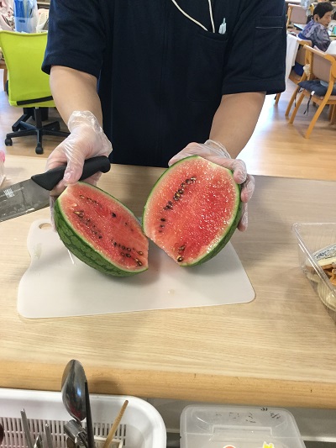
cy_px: 224
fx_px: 401
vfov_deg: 58.3
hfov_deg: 45.5
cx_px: 168
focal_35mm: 31
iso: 100
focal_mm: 3.3
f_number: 2.4
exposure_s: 1/30
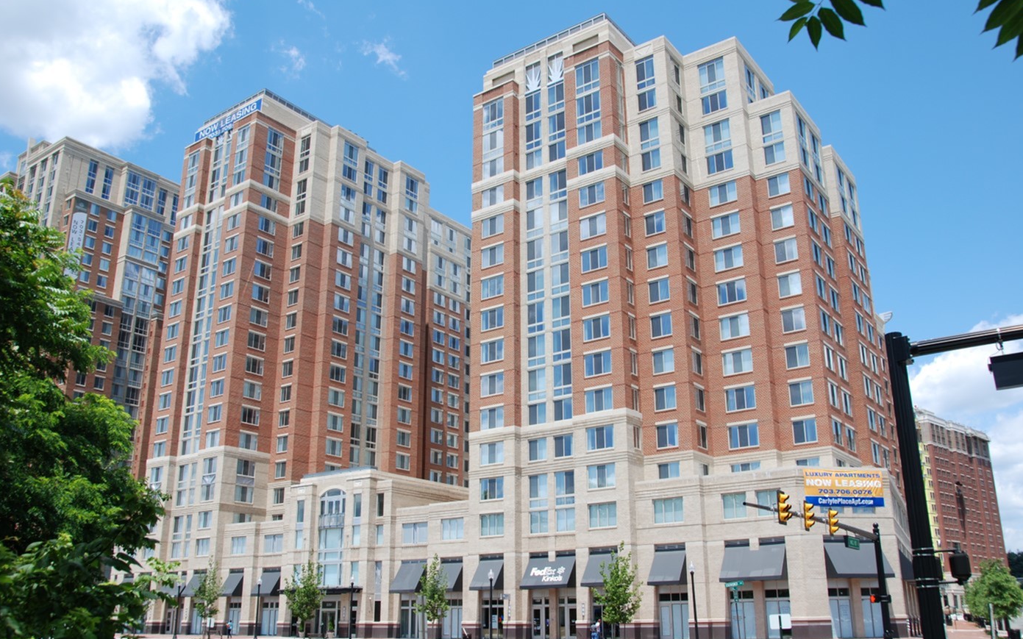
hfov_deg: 61.2
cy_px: 329
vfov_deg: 40.6
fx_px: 864
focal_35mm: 31
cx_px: 513
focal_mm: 20
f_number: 7.1
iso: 100
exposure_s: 1/200
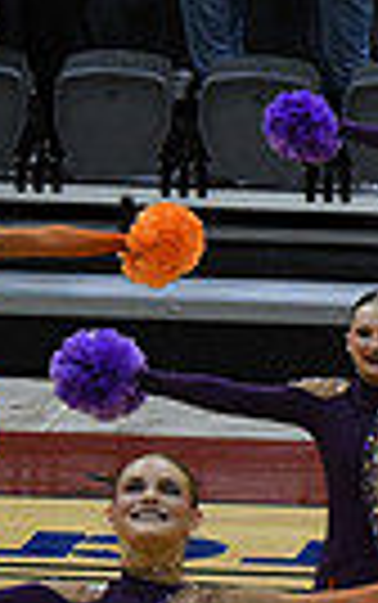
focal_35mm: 462
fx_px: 7599
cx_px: 1166
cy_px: 578
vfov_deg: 4.5
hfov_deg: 2.8
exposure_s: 1/500
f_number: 4
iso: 4000
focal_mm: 70
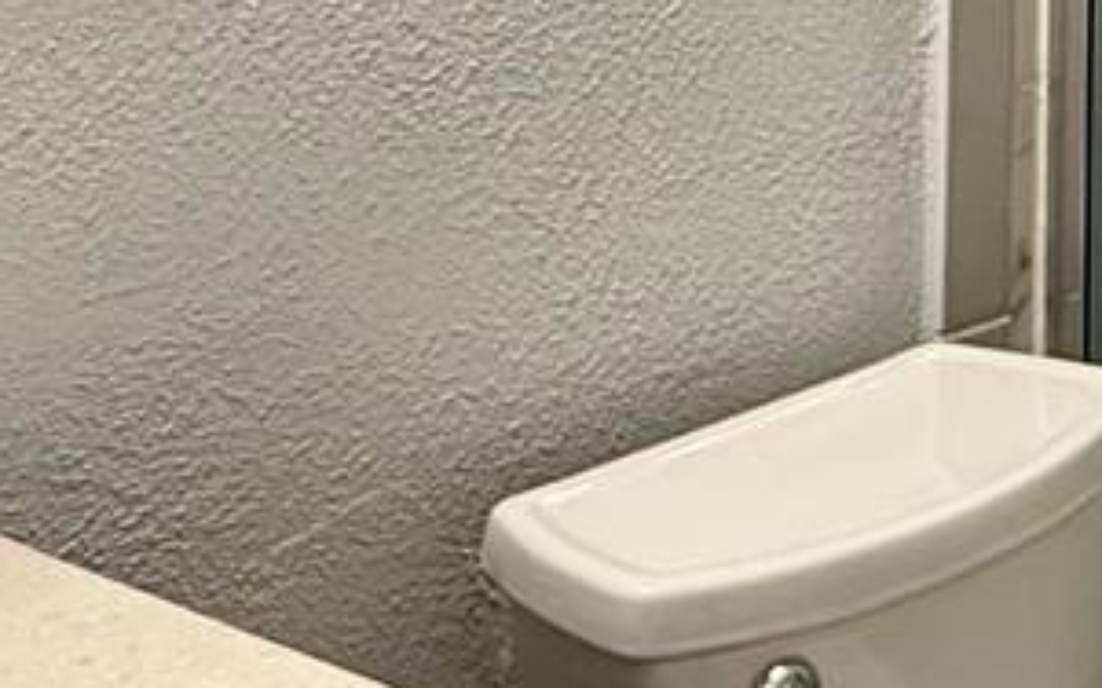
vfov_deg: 15.8
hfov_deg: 23.2
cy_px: -154
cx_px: 1432
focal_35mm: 79
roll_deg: -1.8
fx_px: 2372
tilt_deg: -4.8
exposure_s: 1/60
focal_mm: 2.22
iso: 250
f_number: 2.2
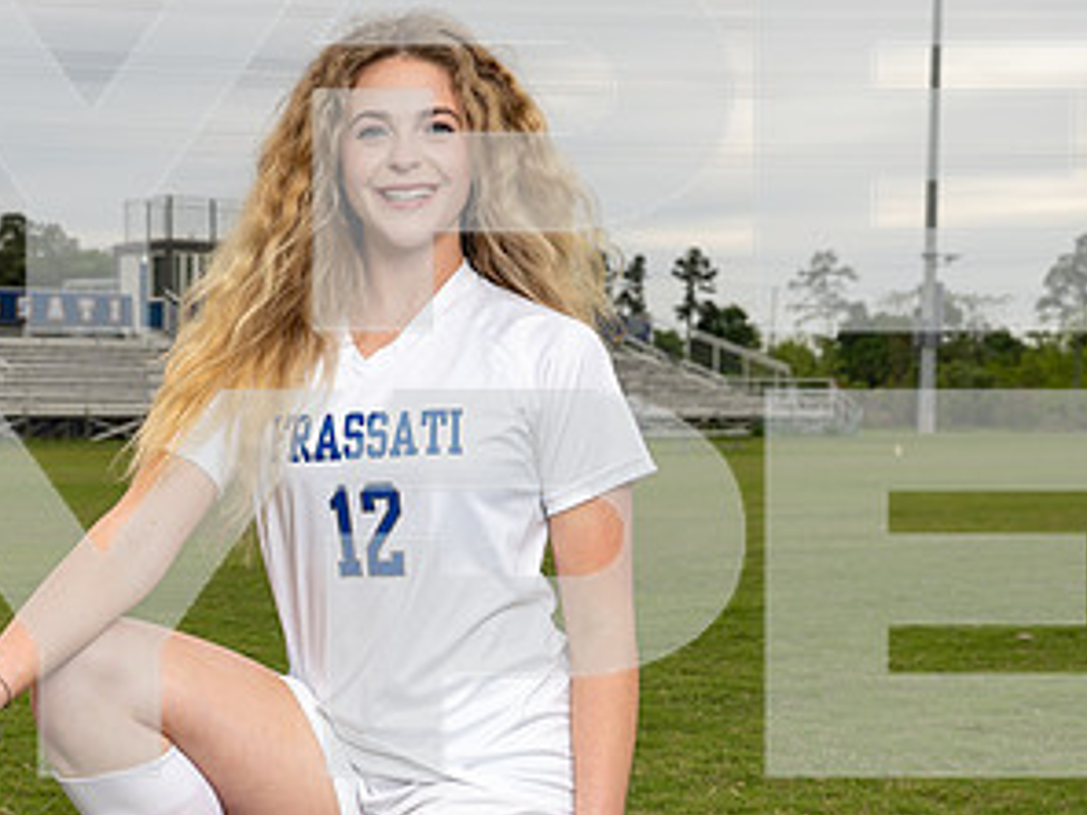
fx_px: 2606
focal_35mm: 83
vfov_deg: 17.7
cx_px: 253
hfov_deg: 23.3
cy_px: 586
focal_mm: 44
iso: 250
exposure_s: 1/250
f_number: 7.1
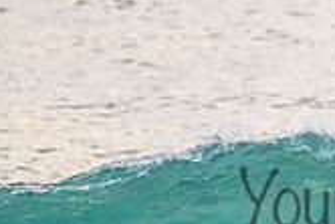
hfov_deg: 0.7
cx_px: 448
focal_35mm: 2801
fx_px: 26087
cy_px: 181
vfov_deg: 0.5
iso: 9000
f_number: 11
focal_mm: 800
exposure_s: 1/2000
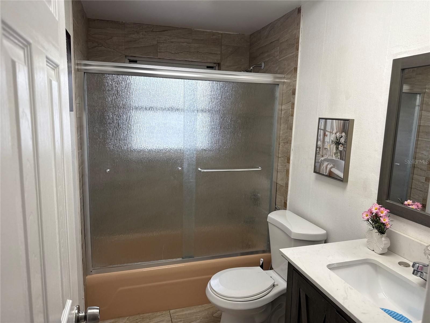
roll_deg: -1.2
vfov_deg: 56.8
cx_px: 215
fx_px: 298
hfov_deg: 71.6
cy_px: 162
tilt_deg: -8.7
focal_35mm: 24
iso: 64
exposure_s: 1/152
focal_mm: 6.76
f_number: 1.78
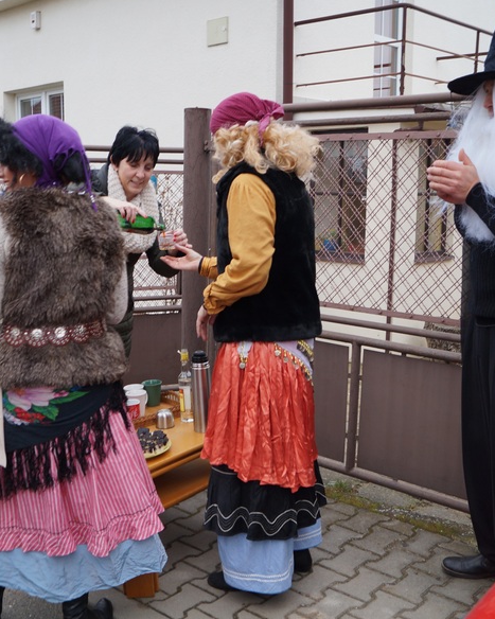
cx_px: 235
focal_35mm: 39
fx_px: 714
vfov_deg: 46.8
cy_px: 308
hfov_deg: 38.2
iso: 100
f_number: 4
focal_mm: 18
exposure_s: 1/60
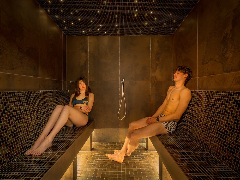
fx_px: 111
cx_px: 120
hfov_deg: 94.5
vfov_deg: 78.1
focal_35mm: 16
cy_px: 90
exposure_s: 1.6
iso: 200
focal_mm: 8
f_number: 5.6
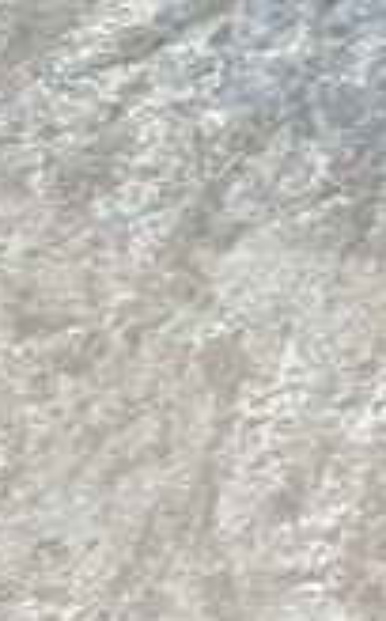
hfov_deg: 2.9
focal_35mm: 431
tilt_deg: -58.5
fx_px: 7280
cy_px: -666
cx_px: 1612
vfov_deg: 4.8
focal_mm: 5.96
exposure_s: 1/60
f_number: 1.6
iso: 64
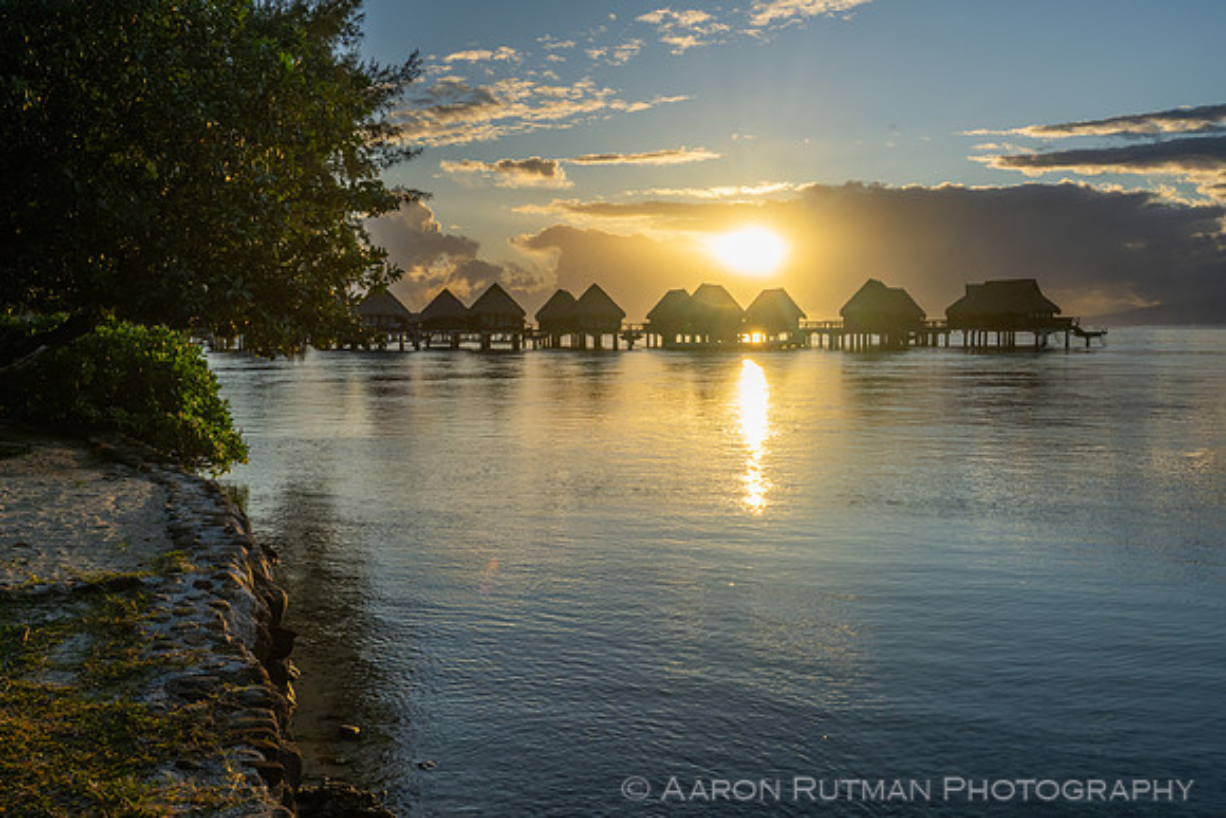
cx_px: 613
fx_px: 1082
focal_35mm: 32
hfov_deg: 59.1
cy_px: 409
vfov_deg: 41.4
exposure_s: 1/400
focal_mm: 31
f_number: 11
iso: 200
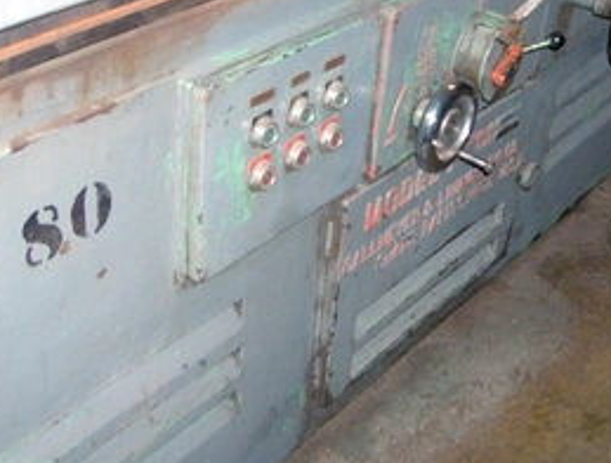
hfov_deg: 31.8
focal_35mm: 60
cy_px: 200
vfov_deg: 24.5
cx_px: 416
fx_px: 1062
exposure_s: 1/60
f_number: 2.8
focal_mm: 8
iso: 100
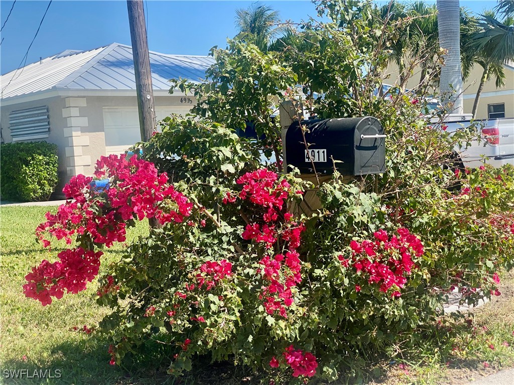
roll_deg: +2.7
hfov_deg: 36.8
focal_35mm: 52
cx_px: 257
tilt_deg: -0.2
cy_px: 192
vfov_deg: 28.0
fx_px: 772
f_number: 2
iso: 20
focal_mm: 6
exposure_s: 1/1497
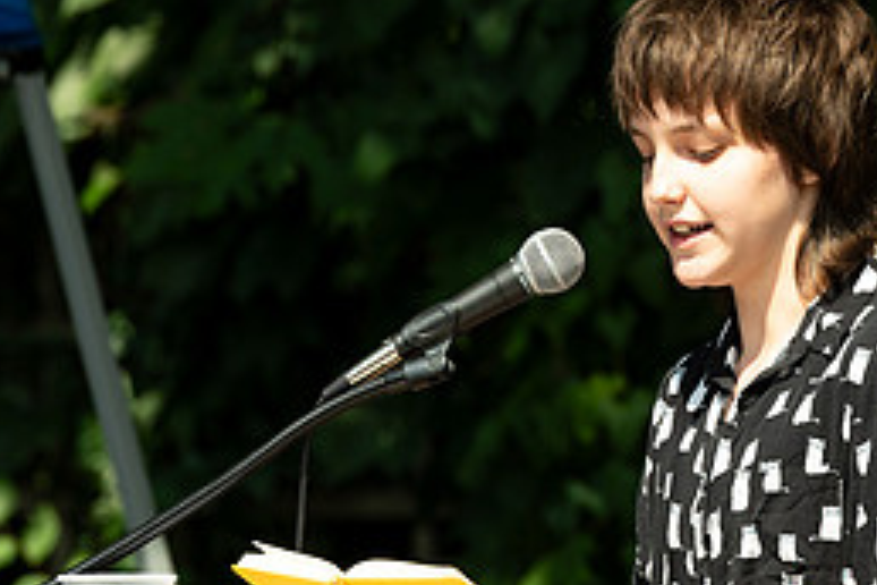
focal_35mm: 416
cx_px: 605
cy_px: 238
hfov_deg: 5.0
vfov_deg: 3.3
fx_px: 10133
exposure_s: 1/640
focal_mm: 185
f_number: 4.5
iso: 100
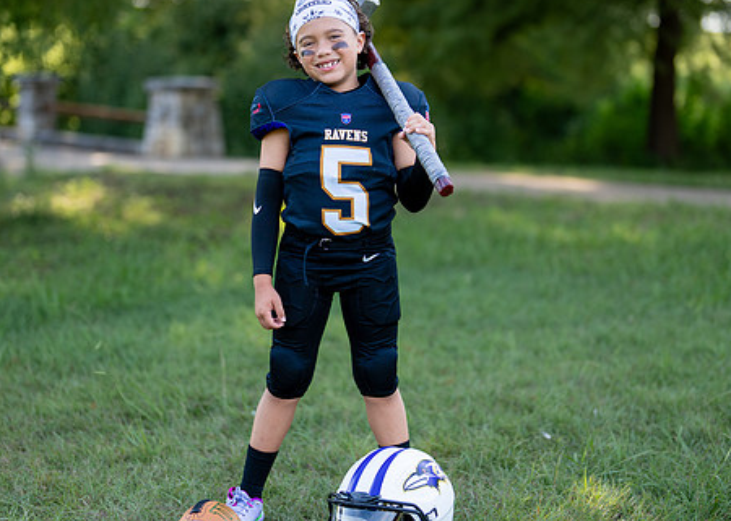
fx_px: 1722
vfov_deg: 17.2
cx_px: 369
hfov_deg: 24.0
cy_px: 223
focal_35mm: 83
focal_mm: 50
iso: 100
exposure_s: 1/1250
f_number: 1.2
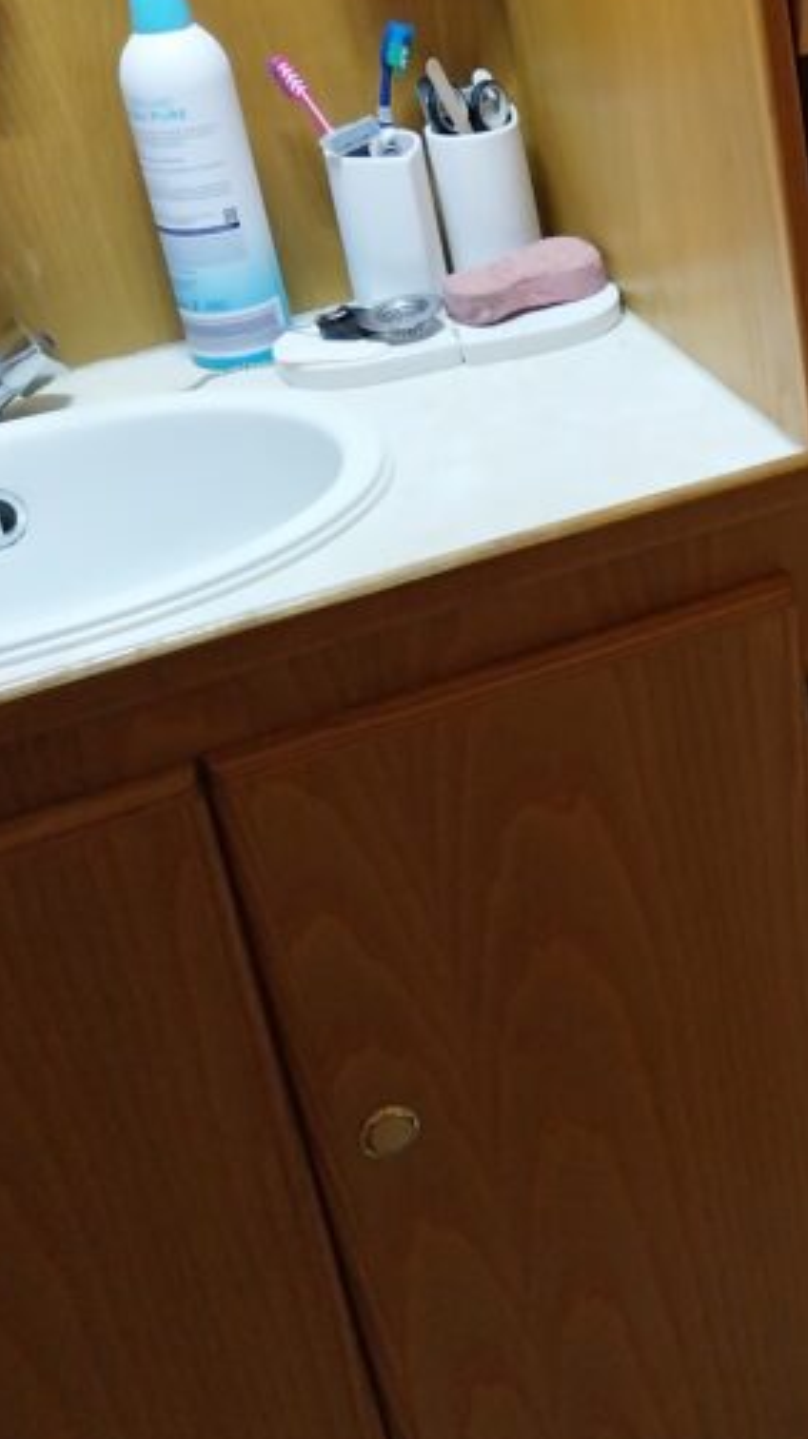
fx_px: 1716
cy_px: 602
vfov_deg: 45.3
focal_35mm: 45
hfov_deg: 23.7
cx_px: 1019
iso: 400
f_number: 1.8
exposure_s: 1/50
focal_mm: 4
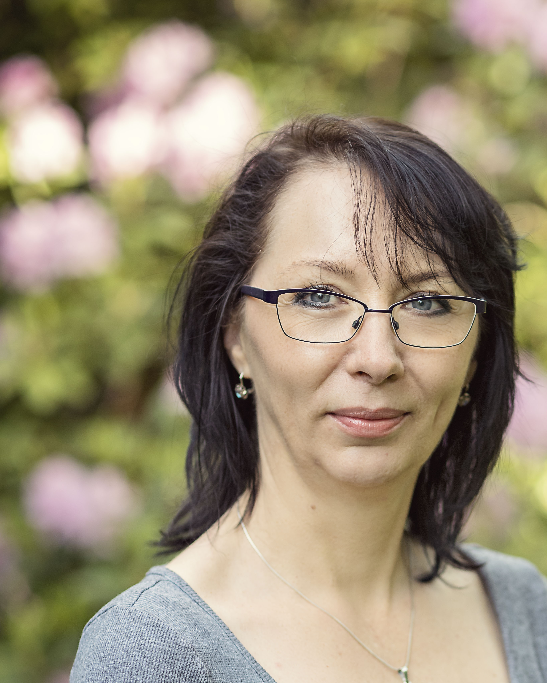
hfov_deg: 11.0
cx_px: 377
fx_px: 2833
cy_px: 551
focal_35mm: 140
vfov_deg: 13.7
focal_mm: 85
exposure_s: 1/500
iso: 500
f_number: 2.5
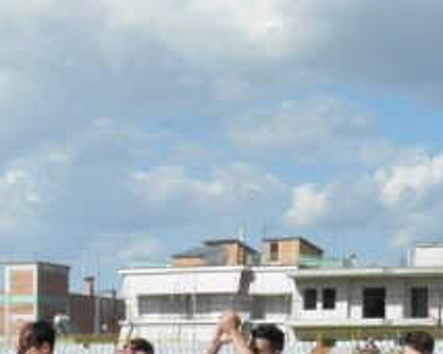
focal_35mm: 133
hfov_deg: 14.3
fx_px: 1742
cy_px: 449
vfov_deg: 11.3
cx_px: 4
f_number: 6
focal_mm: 7.9
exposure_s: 1/320
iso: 50
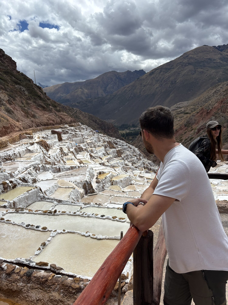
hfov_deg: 53.1
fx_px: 228
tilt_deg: -8.6
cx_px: 114
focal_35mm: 26
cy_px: 152
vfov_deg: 67.3
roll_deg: +0.5
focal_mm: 5.96
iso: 50
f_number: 1.6
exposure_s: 1/5076
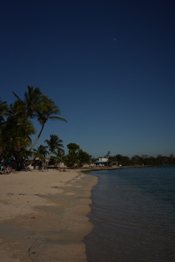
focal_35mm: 37
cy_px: 131
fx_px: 271
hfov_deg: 35.7
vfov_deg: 51.5
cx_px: 88
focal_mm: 37.3
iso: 2000
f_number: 22
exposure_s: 1/4000
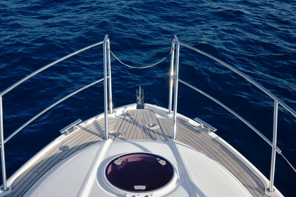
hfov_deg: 50.1
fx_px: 317
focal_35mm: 39
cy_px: 106
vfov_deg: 34.5
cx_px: 153
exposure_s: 1/4000
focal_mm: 23
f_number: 3.8
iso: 200
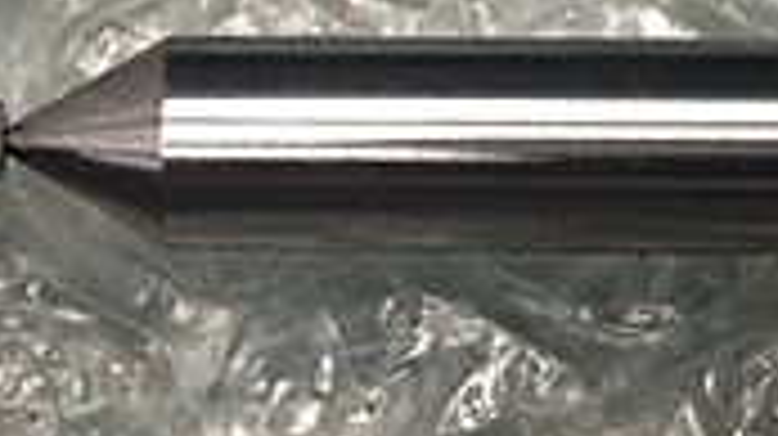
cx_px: 243
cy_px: 99
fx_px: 2412
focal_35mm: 117
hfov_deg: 18.3
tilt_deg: -62.4
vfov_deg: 10.3
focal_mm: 4.15
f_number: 2.2
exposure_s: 1/30
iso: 100
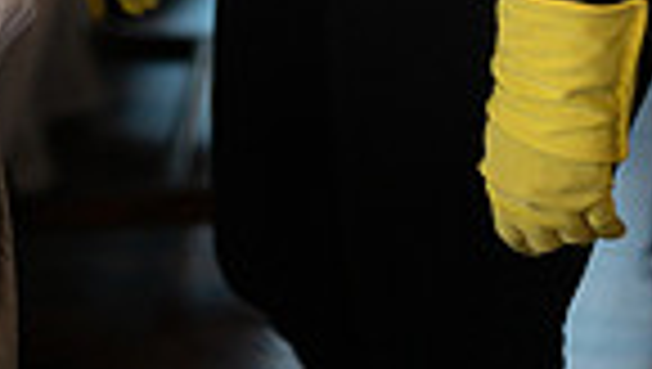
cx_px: 135
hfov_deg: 13.2
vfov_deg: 6.9
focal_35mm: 162
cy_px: -634
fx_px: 2804
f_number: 1.2
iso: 640
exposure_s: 1/200
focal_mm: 50
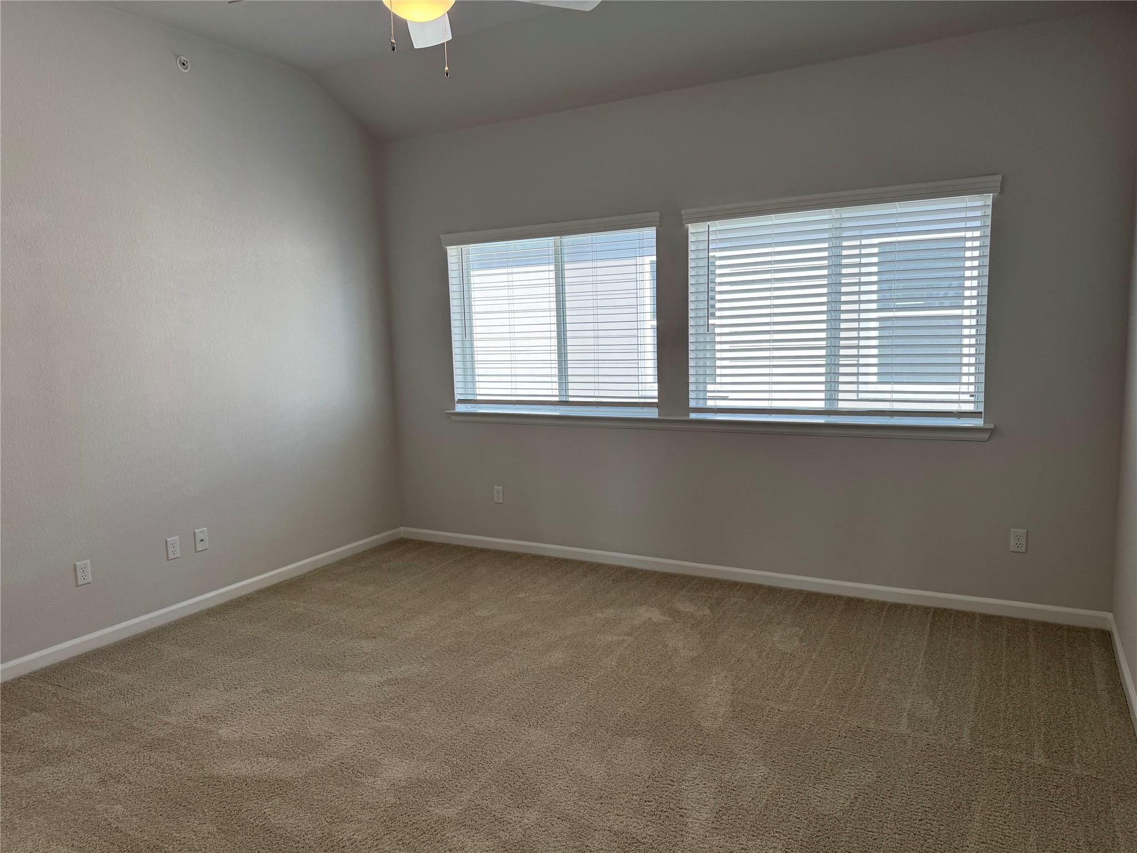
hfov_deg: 71.6
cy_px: 426
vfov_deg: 56.8
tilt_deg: -7.8
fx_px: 788
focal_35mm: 24
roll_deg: +1.8
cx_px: 568
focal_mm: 6.76
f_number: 1.78
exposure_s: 1/177
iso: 64
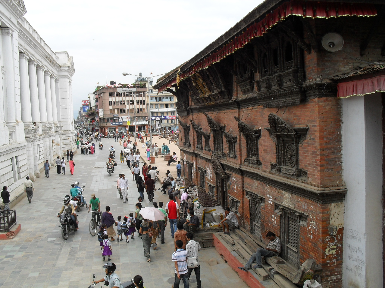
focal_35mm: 35
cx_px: 192
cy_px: 144
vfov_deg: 40.7
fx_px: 389
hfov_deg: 52.6
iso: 100
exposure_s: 1/125
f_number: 8.4
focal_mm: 6.3
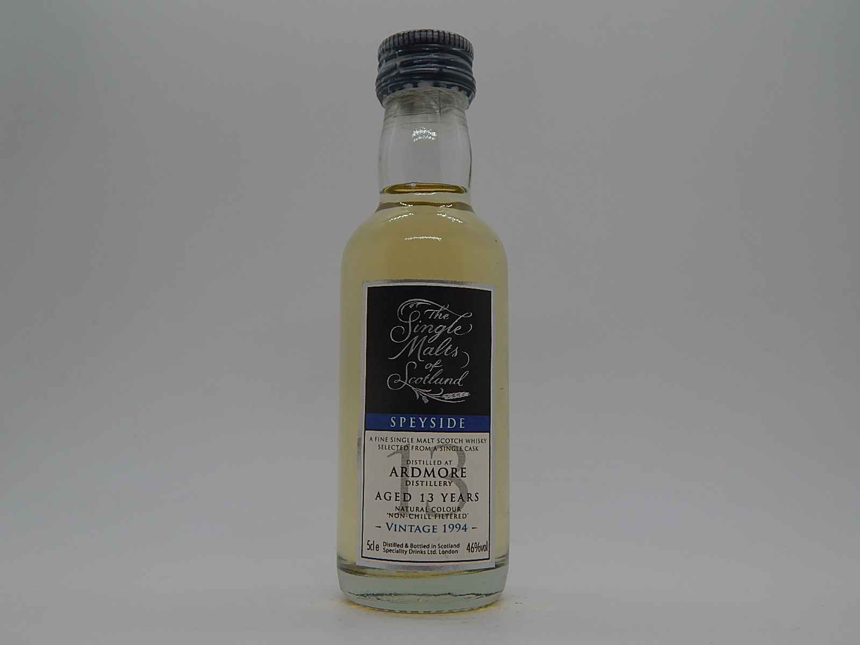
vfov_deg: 37.7
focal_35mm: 38
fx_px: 944
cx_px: 430
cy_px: 322
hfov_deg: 49.0
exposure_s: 1/250
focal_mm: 6.8
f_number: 3.4
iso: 125
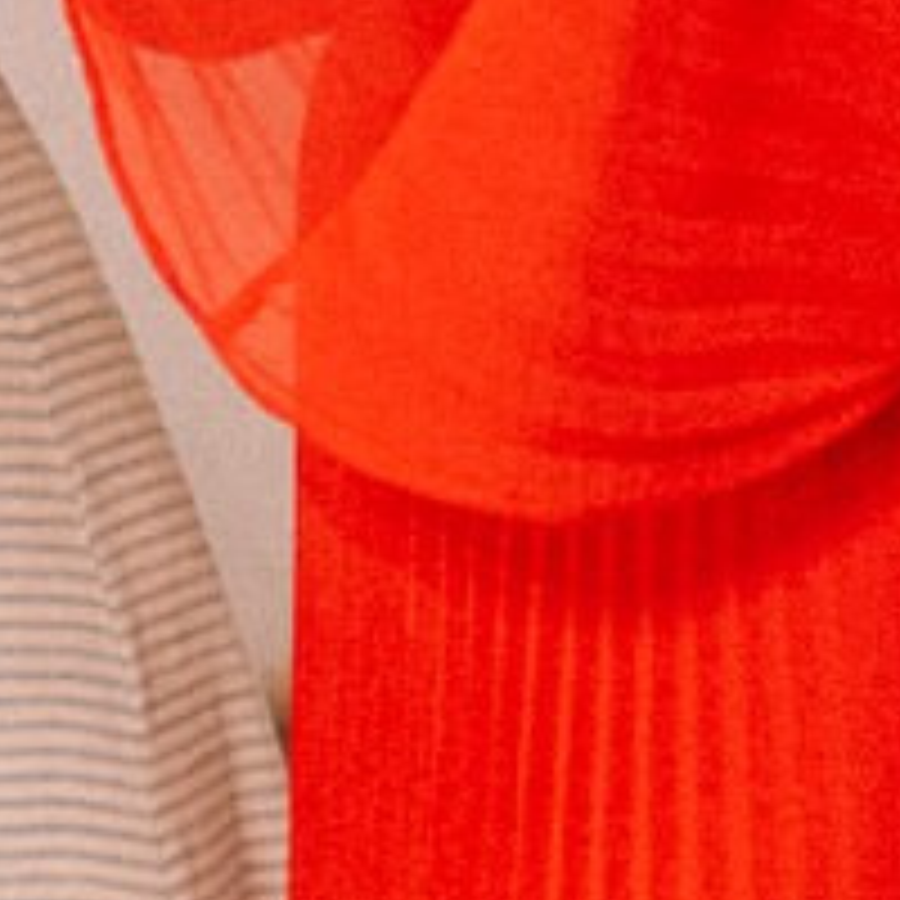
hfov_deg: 5.6
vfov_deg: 5.6
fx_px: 9119
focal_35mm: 310
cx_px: -662
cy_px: 626
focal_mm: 35
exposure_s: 1/200
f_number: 1.8
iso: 800
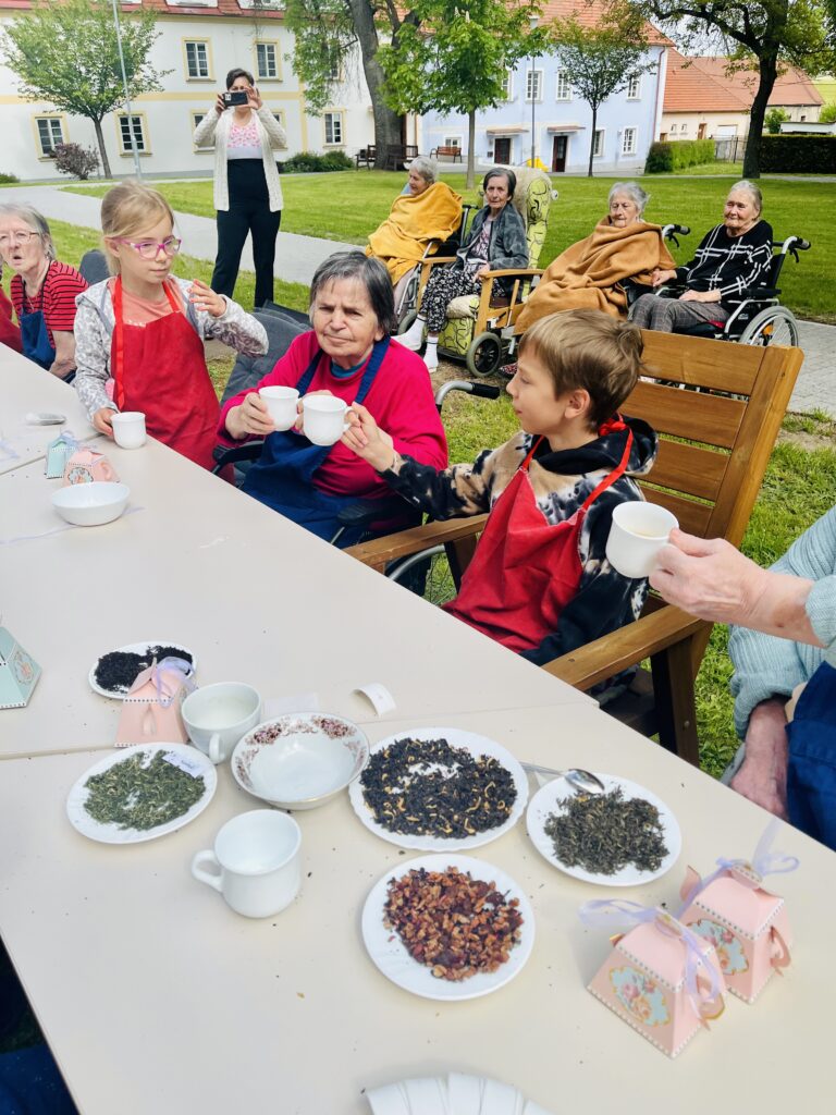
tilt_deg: -30.7
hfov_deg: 53.1
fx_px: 837
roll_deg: +0.0
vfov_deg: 67.3
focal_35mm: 26
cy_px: 558
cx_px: 418
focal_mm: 5.1
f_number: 1.6
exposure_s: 1/2062
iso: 50
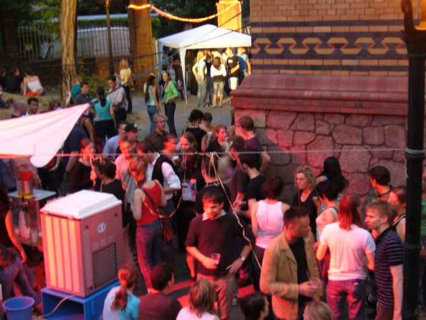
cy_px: 160
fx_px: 677
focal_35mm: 55
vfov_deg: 26.6
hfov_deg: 34.9
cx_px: 213
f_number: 3.5
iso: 200
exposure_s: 1/8
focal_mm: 9.1
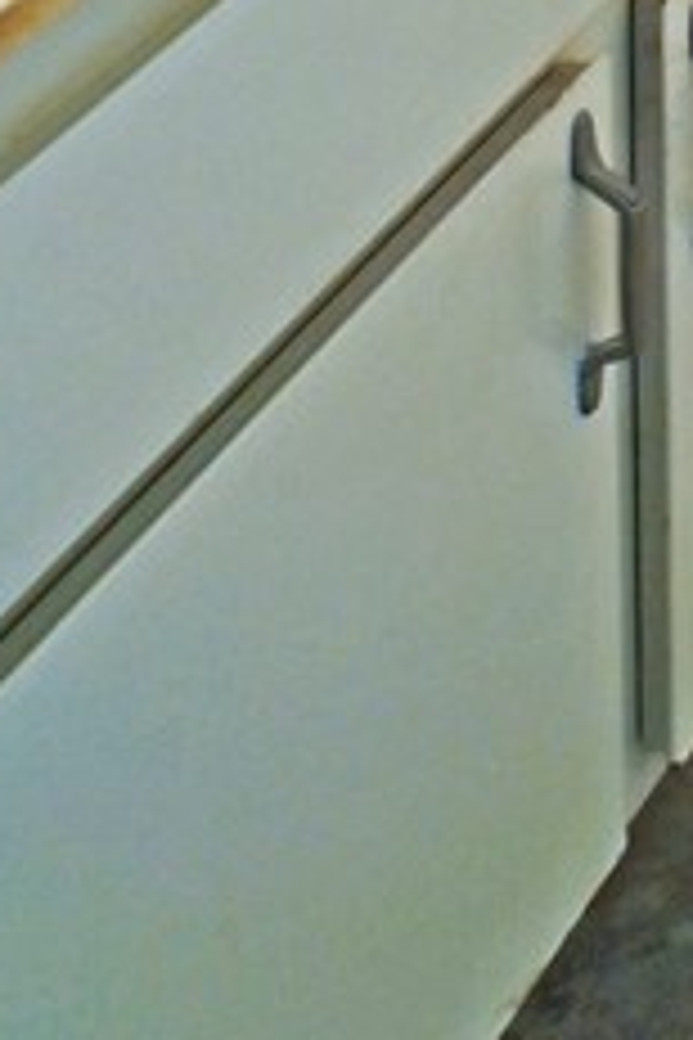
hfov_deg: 11.1
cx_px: 1328
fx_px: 3263
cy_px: -945
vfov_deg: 15.2
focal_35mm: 113
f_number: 11
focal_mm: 24
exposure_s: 1/6
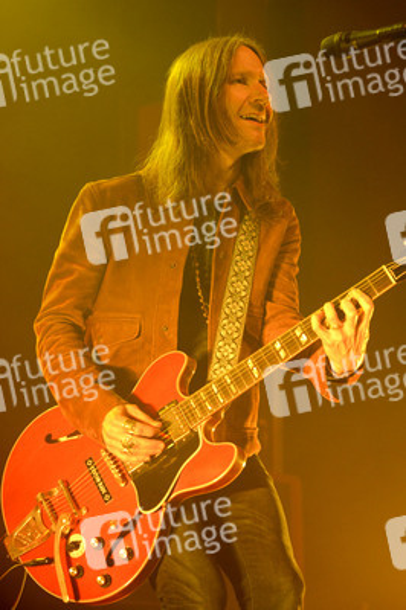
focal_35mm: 90
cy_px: 305
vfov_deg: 22.6
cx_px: 203
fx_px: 1525
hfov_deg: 15.2
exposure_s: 1/320
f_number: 5
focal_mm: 90
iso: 3200
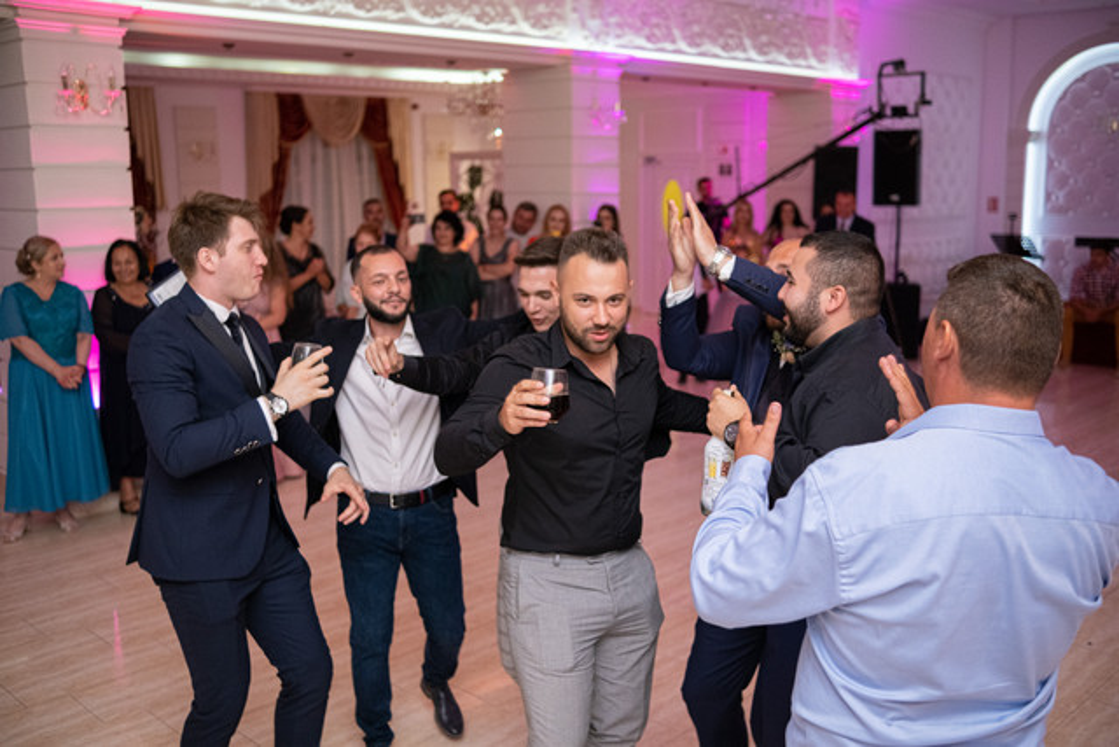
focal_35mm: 35
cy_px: 374
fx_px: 1088
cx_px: 560
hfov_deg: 54.4
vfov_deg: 37.9
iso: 1250
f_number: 1.8
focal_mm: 23
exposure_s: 1/125
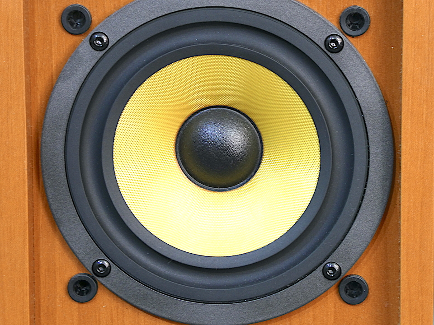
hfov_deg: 11.5
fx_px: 2156
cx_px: 217
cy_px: 162
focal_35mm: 172
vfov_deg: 8.6
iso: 100
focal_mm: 30.9
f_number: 5.6
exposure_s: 1/2
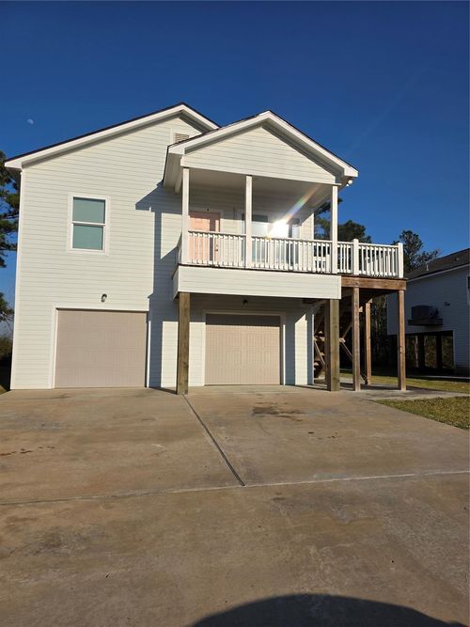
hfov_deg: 58.9
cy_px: 314
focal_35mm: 23
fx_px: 417
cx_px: 235
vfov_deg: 73.9
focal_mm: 6.3
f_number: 1.7
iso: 64
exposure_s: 1/7944
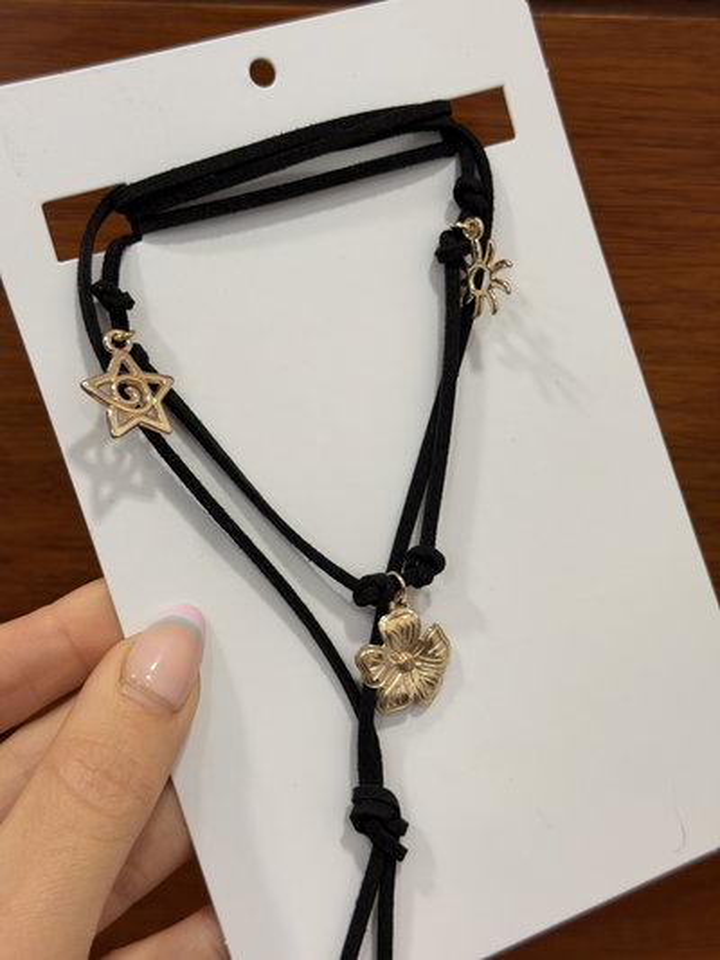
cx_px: 360
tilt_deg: -9.9
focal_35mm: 48
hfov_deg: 30.3
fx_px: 1331
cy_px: 480
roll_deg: -0.7
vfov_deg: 39.6
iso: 64
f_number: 1.78
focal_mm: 6.76
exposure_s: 1/50
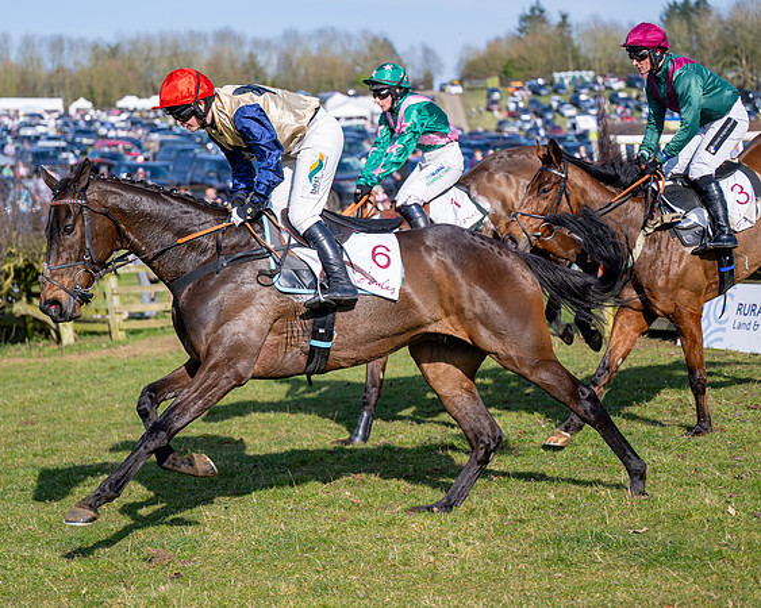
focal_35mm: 79
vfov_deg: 19.4
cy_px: 304
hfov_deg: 24.2
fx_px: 1776
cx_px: 394
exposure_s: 1/1600
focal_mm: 70
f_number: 2.8
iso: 100
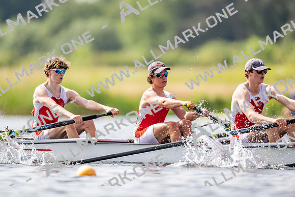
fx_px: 4918
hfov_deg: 3.4
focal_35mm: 600
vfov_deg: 2.3
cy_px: 98
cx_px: 148
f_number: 4
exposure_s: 1/2500
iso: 220
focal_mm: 600
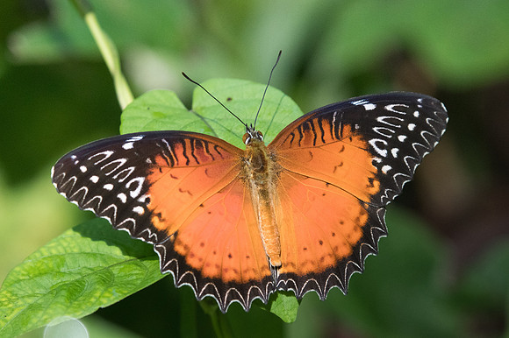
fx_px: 8975
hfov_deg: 3.2
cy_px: 155
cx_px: 263
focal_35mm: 635
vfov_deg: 2.2
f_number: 6
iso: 640
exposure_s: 1/1000
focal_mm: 310
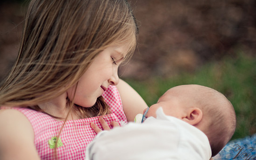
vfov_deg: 14.2
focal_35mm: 92
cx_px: 128
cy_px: 85
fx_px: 642
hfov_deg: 22.6
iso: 200
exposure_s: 1/1600
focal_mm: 85
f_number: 1.8
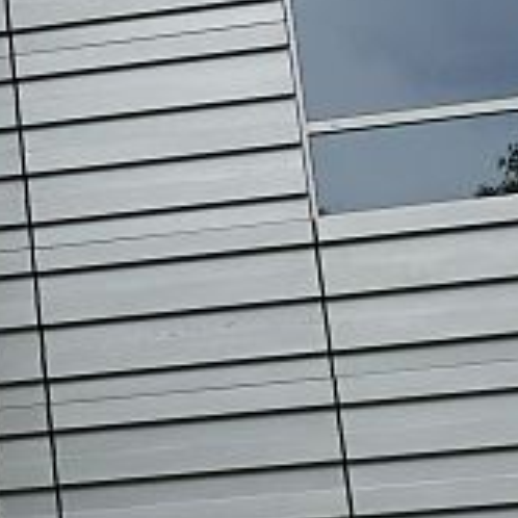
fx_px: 3014
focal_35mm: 178
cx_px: -618
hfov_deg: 9.1
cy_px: 175
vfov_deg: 9.8
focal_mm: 10.6
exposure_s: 1/160
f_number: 4
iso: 320
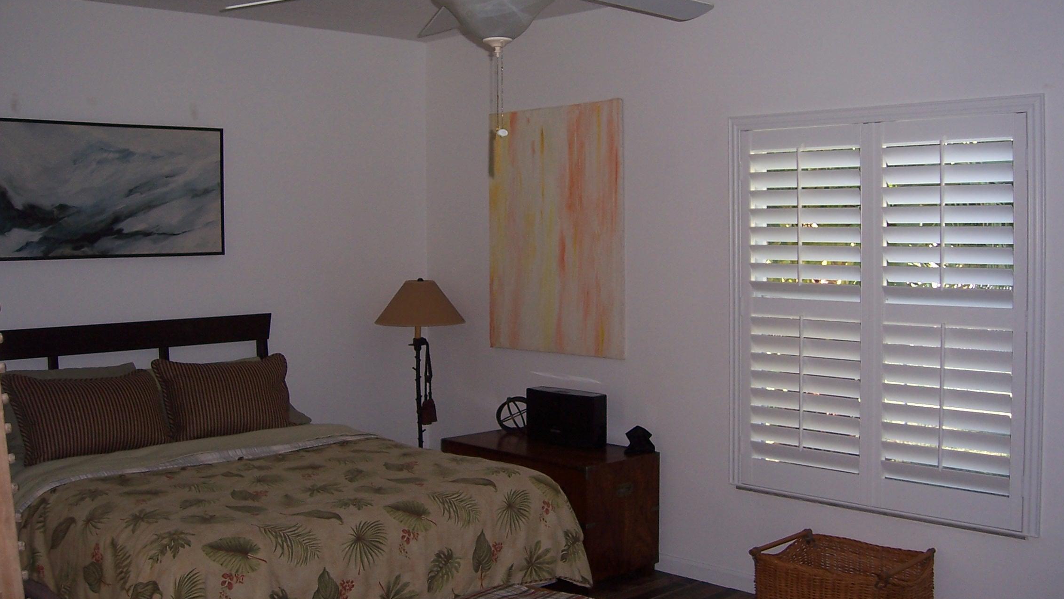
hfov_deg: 50.5
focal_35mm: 40
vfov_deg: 29.7
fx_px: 1129
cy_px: 254
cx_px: 542
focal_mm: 6
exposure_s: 1/60
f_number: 3
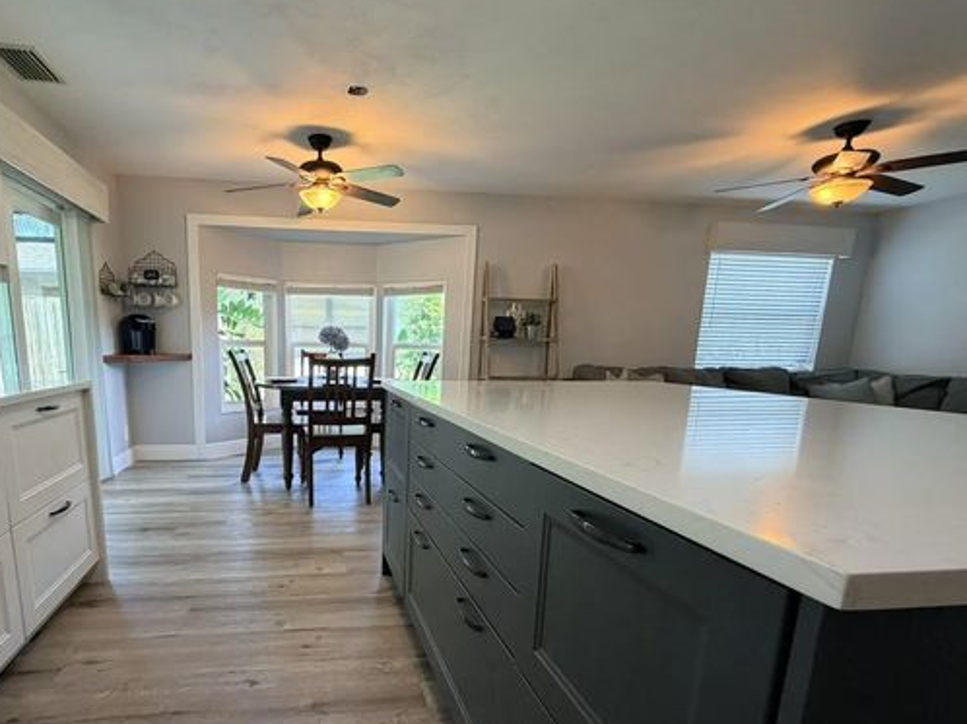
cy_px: 441
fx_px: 503
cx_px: 361
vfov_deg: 70.7
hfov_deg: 86.0
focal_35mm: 18
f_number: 2.2
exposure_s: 1/60
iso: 200
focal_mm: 2.22
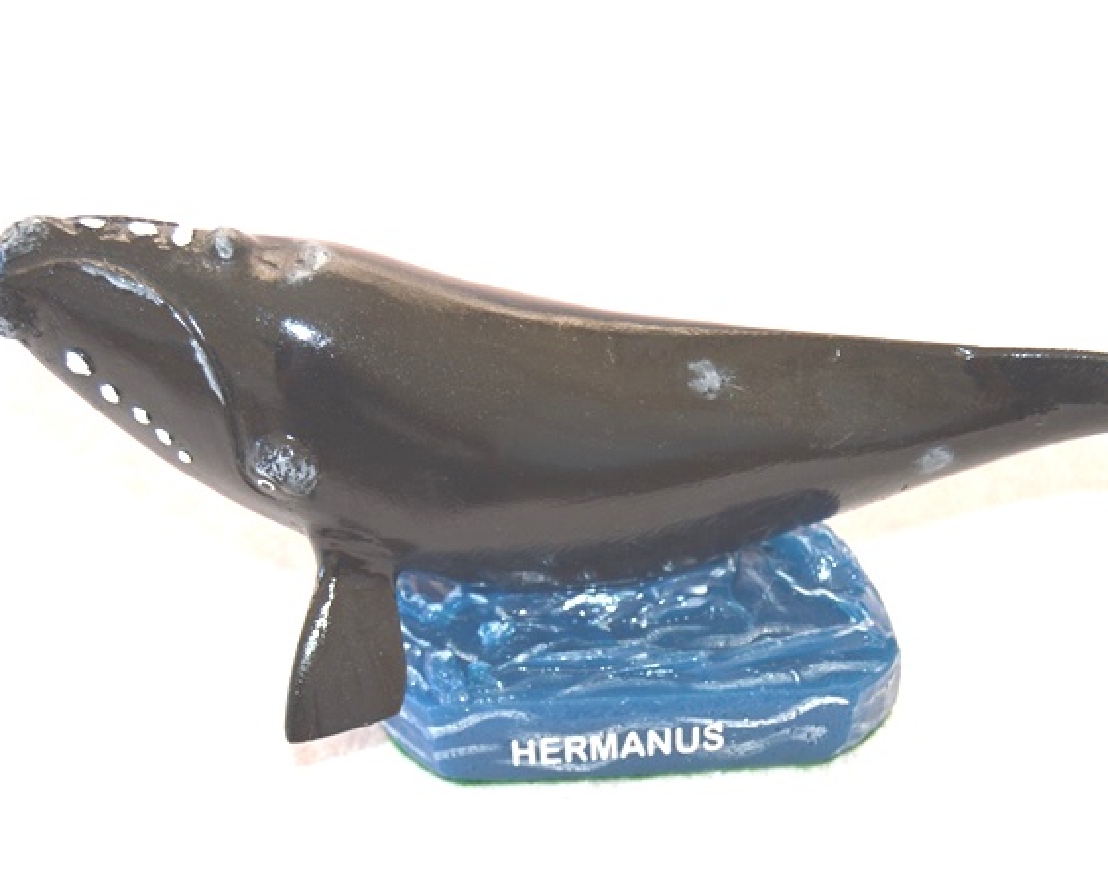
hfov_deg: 35.9
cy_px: 469
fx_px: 1705
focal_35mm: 52
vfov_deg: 29.1
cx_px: 634
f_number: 4
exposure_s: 1/60
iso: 400
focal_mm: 26
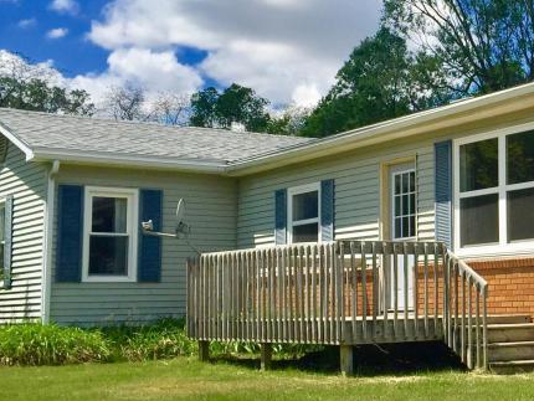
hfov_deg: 26.4
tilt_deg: +5.9
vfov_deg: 21.3
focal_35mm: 69
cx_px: 555
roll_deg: +0.5
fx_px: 1065
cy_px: 197
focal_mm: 4.15
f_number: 2.2
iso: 32
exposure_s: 1/3049
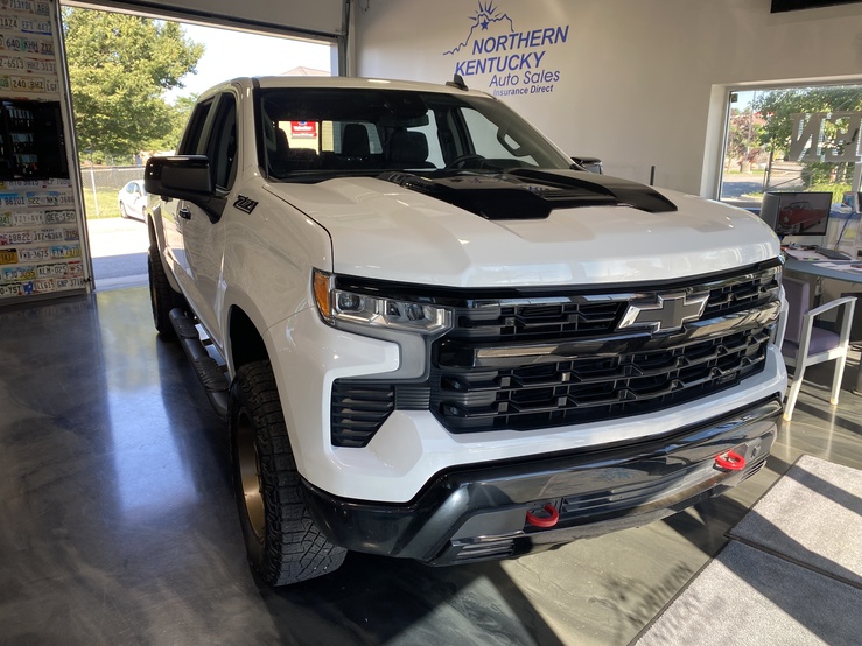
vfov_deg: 53.0
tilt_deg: -14.2
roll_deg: -0.4
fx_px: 647
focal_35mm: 26
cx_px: 431
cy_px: 323
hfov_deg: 67.3
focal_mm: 4.25
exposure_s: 1/167
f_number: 1.8
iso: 32
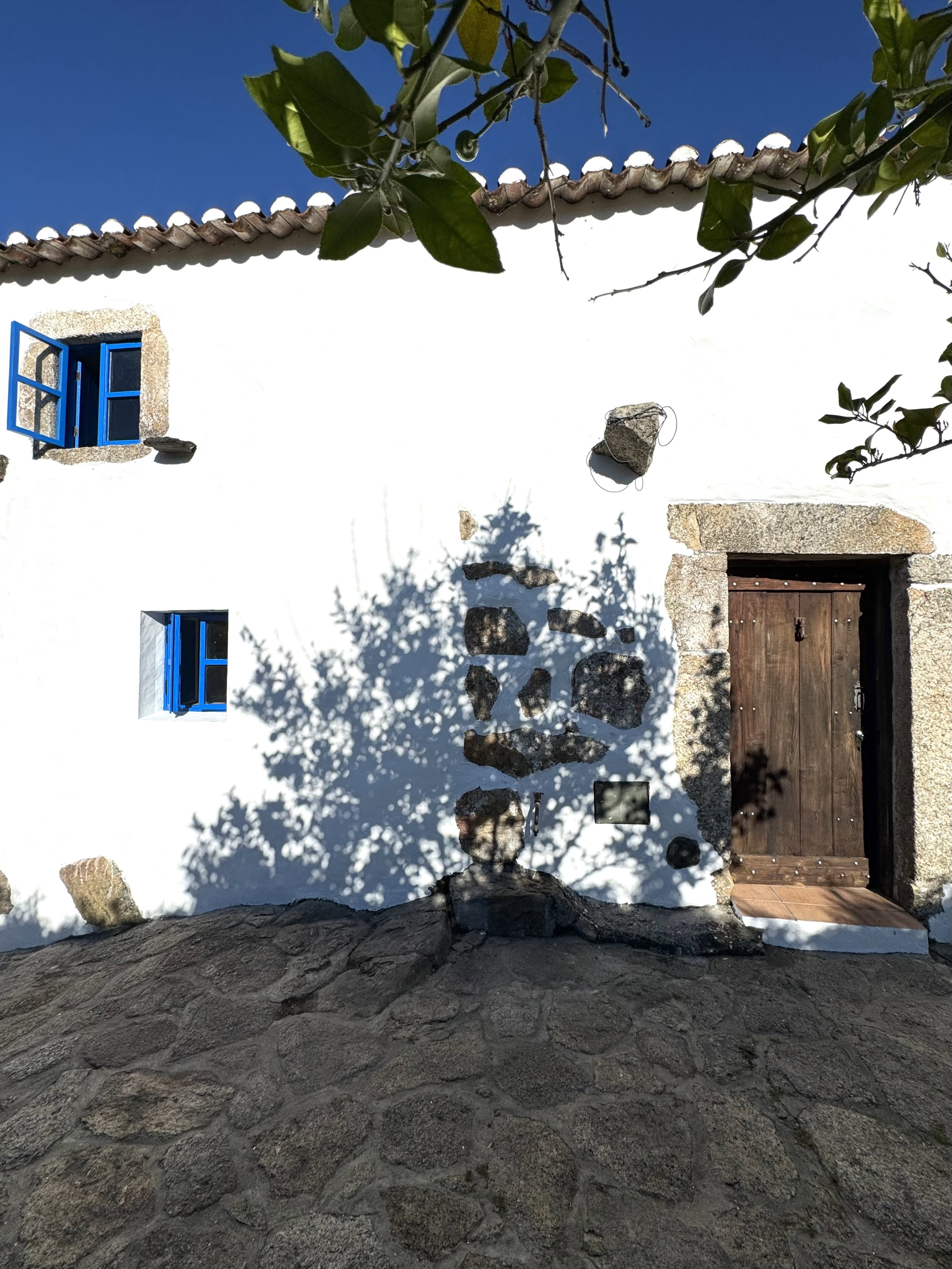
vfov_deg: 102.1
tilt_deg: +2.3
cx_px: 476
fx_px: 513
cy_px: 634
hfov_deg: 85.7
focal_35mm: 14
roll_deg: +1.2
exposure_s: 1/4630
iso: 32
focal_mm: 2.22
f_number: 2.2
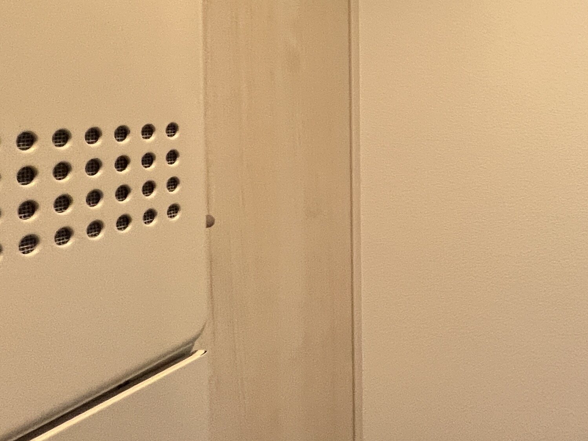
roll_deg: -0.9
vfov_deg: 39.7
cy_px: 116
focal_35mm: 35
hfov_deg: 38.2
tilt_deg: -1.9
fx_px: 594
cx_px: 716
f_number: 1.8
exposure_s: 1/50
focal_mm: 1.57
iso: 250
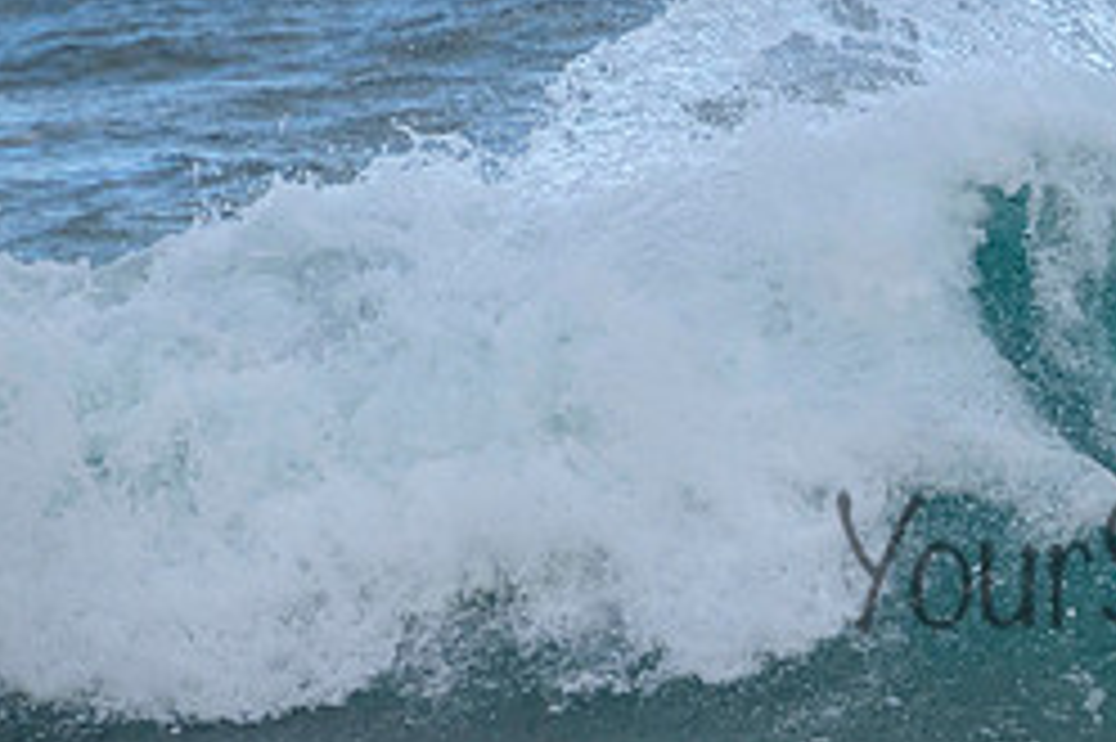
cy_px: 524
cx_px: 1300
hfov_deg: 1.1
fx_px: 58022
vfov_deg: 0.7
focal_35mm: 1873
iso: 2000
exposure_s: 1/1600
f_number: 11
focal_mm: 800
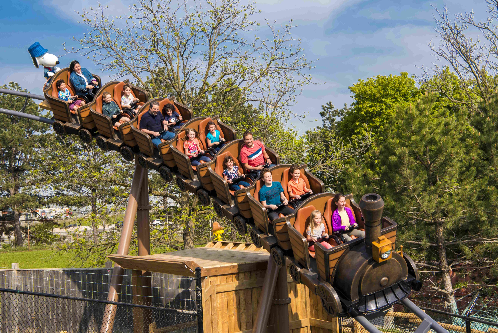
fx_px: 720
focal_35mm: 52
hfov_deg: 38.2
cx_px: 249
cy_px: 166
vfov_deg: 26.0
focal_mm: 52
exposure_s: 1/800
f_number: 9
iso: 560
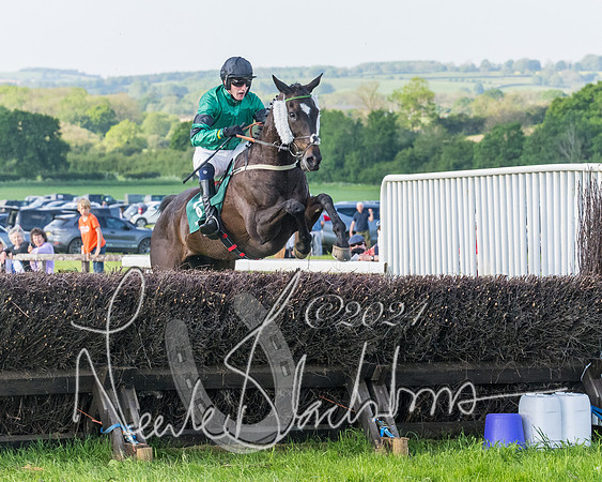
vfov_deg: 9.3
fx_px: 2955
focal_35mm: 166
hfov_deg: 11.6
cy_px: 263
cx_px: 281
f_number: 4
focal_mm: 70
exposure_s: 1/3200
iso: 800
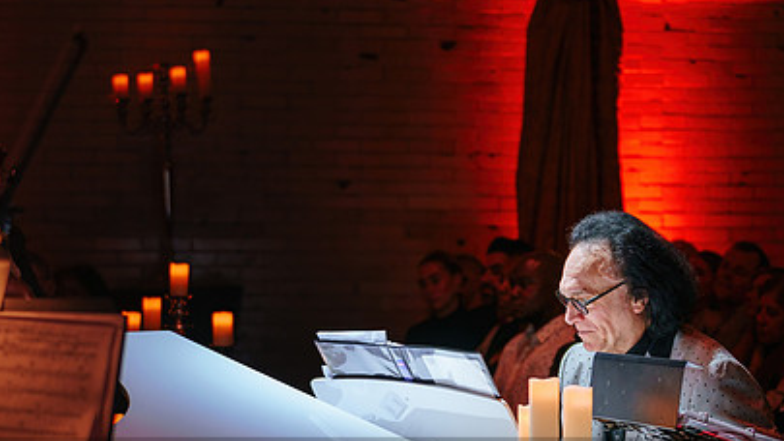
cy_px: 237
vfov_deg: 11.5
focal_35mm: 105
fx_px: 2183
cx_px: 352
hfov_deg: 20.4
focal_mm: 70
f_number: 2.8
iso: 1000
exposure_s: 1/80
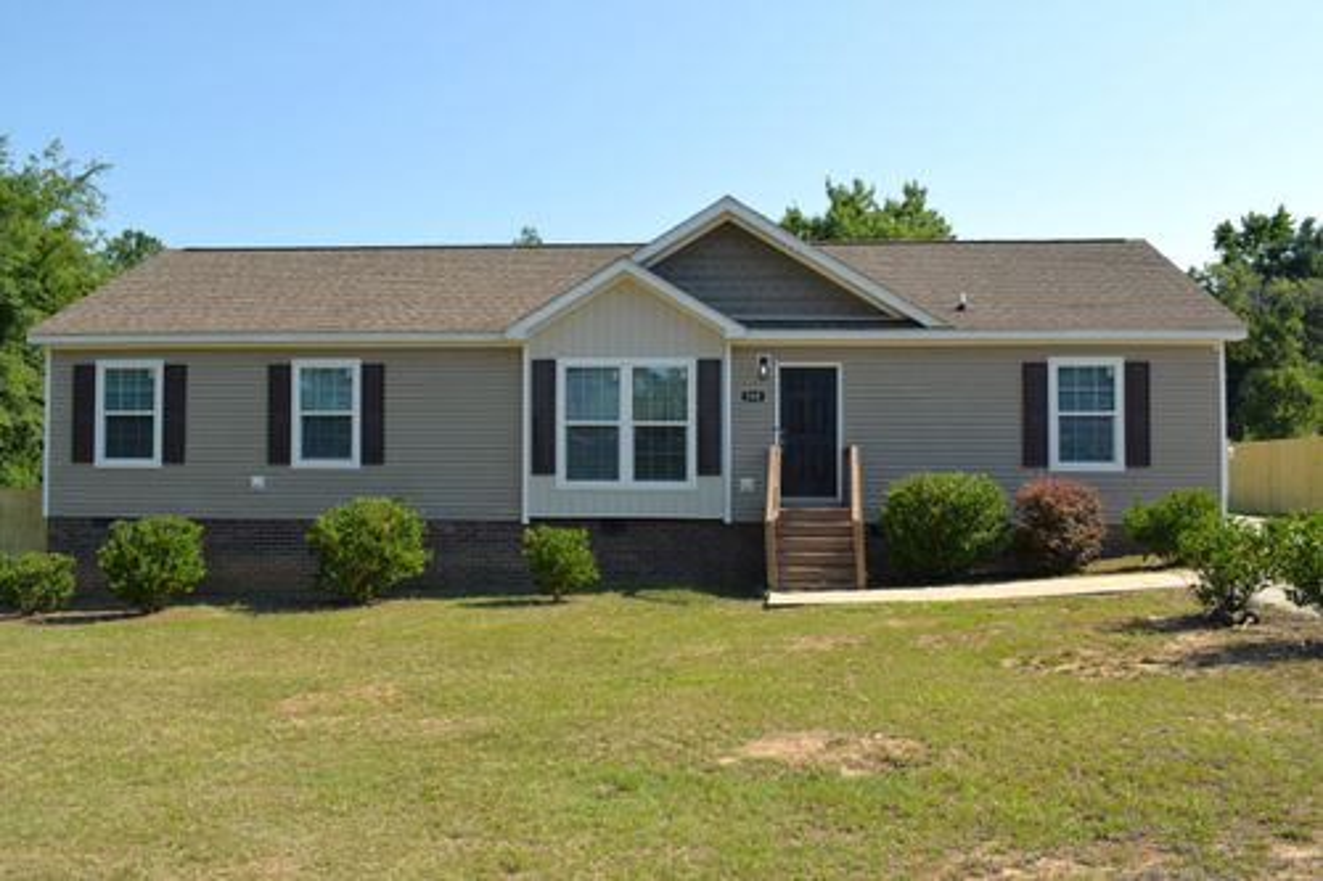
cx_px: 662
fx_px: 1102
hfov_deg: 61.9
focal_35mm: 30
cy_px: 440
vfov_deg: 43.6
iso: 100
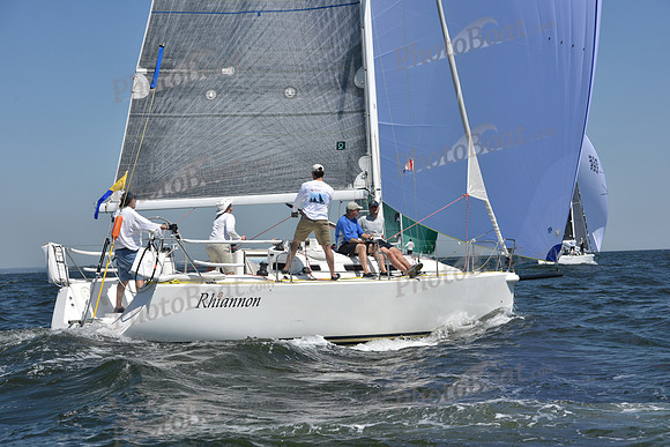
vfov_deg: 19.5
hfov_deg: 28.8
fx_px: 1303
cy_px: 224
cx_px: 335
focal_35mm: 70
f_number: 9
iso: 250
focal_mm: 70
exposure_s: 1/1250
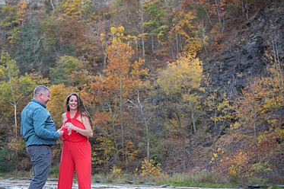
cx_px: 78
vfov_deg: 20.9
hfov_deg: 30.6
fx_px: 512
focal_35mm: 65
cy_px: 109
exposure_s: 1/100
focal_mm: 32
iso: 250
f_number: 2.8
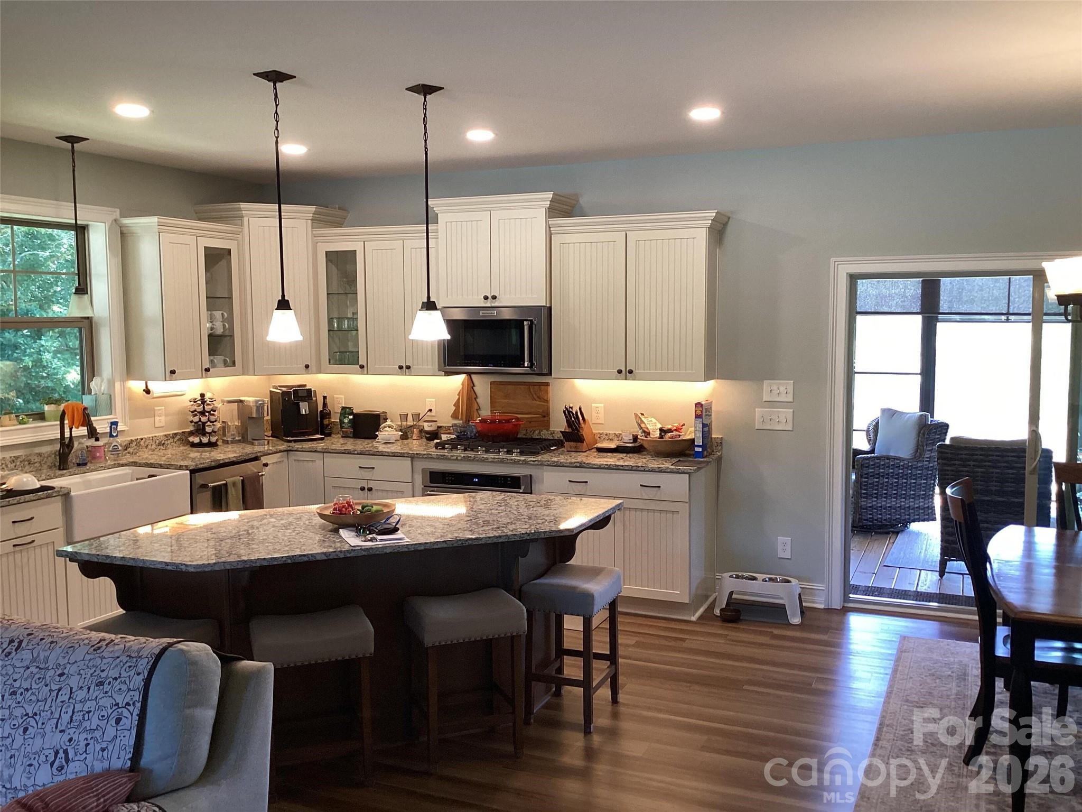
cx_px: 541
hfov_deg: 58.4
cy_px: 406
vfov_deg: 45.4
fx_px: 969
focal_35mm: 31
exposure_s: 1/50
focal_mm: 3.3
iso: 100
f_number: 2.4
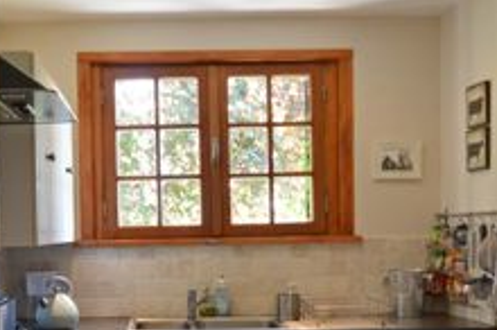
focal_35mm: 48
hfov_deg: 40.5
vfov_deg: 27.4
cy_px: 271
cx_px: 152
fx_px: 662
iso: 500
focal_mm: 10
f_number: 3.5
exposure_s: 1/60
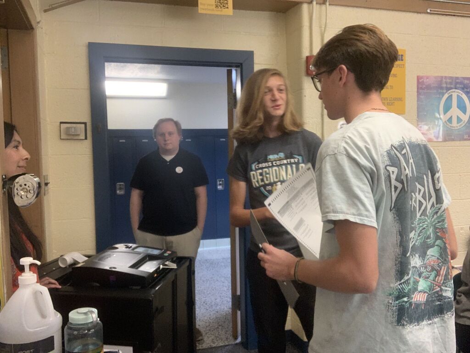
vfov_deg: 44.2
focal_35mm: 32
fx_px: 434
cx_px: 235
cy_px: 176
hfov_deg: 56.8
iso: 320
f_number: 2.2
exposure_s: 1/59
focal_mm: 2.87
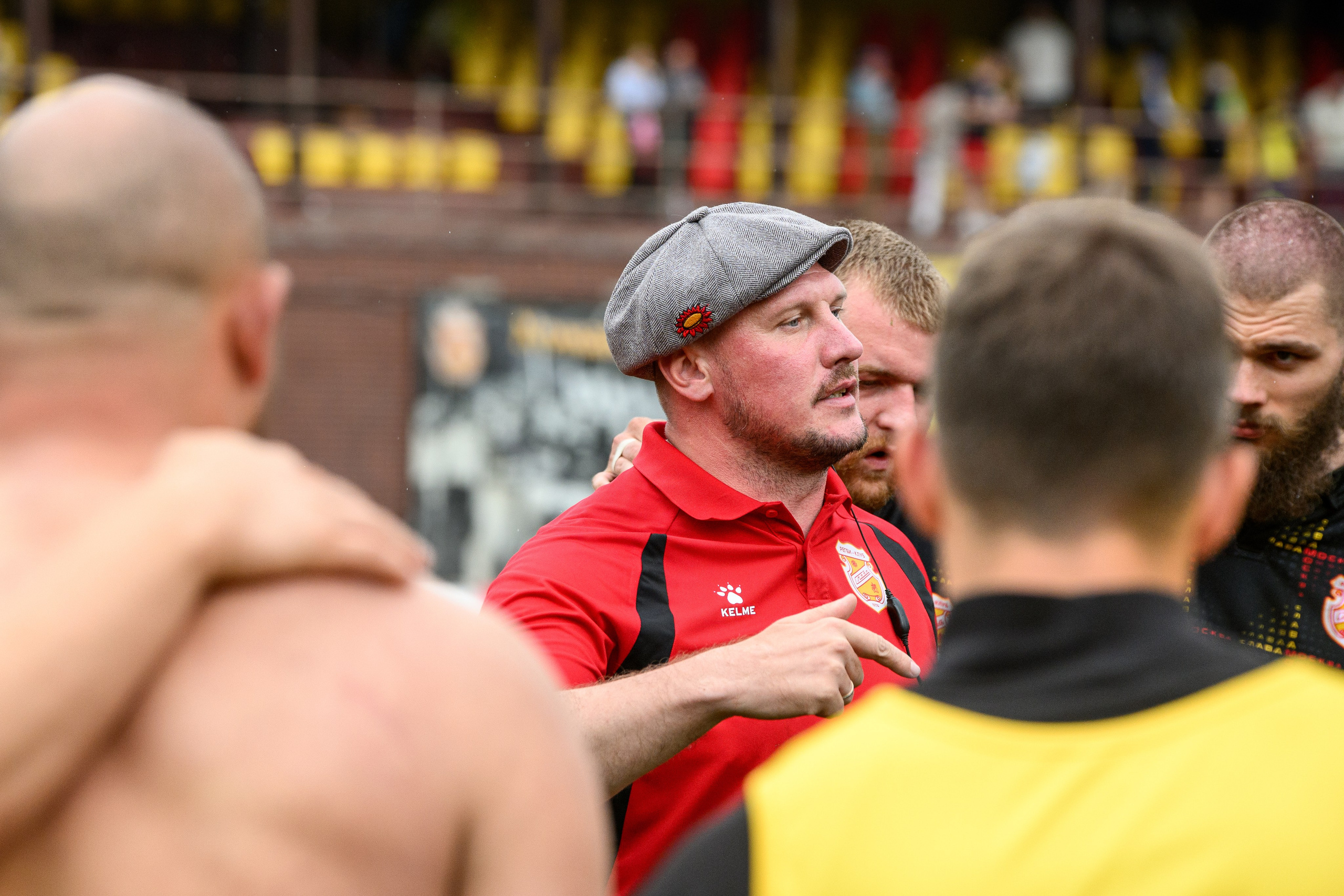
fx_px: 9027
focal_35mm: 242
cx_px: 542
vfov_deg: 5.7
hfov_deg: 8.5
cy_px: 478
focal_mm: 185
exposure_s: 1/2500
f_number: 5.6
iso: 1250
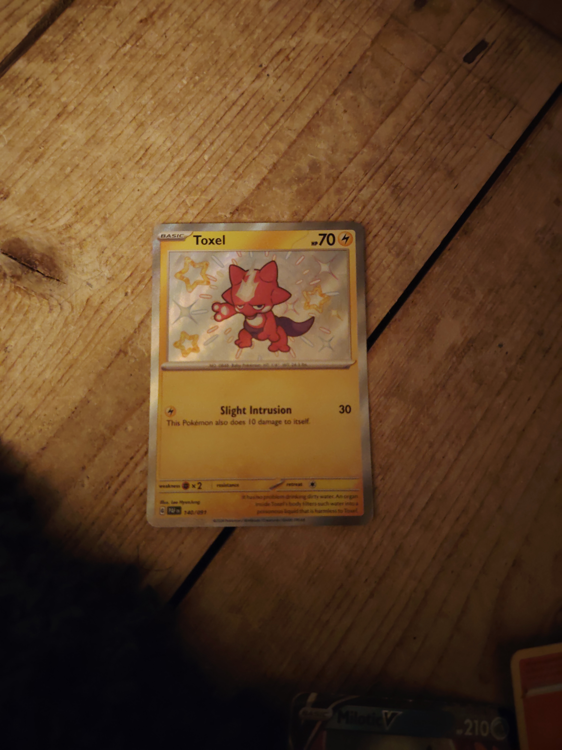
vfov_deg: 71.6
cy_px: 375
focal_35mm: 24
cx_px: 281
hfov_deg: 56.8
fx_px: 520
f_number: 1.75
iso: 3936
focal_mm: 5.25
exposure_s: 1/8.33
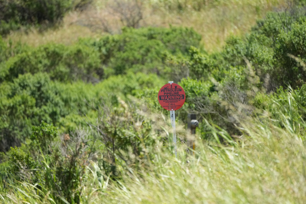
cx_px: 153
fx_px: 3400
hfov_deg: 5.2
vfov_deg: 3.4
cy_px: 102
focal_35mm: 400
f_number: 6.3
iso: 2000
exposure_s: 1/3200
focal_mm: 400
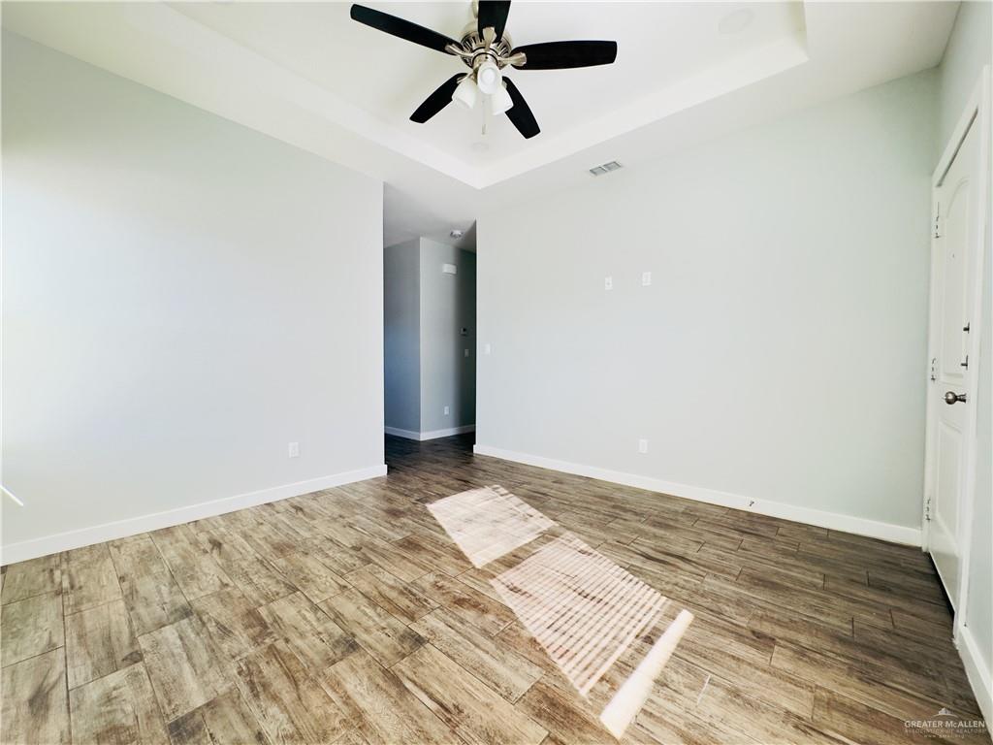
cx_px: 496
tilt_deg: -1.3
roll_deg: +0.1
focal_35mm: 14
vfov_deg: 85.7
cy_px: 372
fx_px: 402
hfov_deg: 102.1
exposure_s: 1/99
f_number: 2.2
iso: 200
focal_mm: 2.22
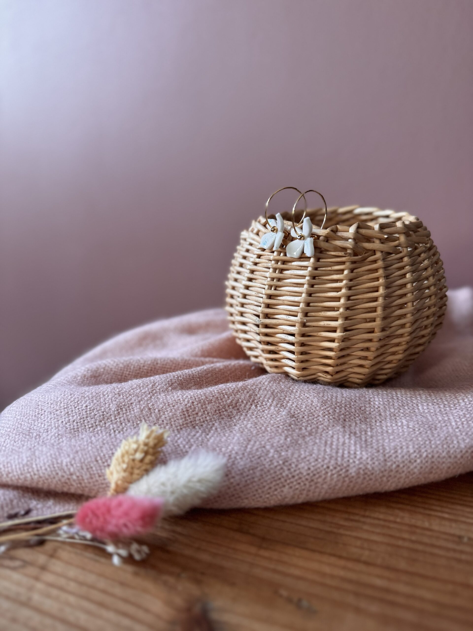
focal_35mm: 24
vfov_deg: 71.6
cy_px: 316
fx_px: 437
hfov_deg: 56.8
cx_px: 236
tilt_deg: -15.8
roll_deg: +0.2
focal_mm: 6.76
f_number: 1.78
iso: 200
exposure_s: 1/97
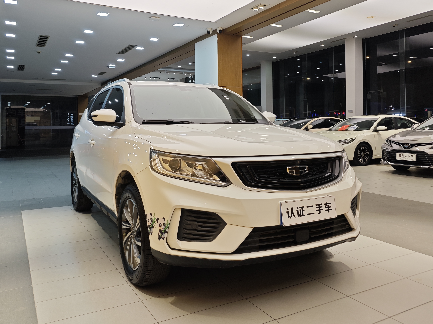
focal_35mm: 29
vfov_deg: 47.8
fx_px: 363
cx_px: 209
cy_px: 123
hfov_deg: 61.6
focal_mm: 8.7
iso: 64
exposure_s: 1/100
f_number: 1.9
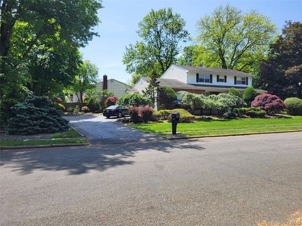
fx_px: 227
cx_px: 151
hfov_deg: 67.3
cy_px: 113
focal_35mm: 26
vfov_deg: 53.1
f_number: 1.8
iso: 40
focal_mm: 5.4
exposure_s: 1/1529
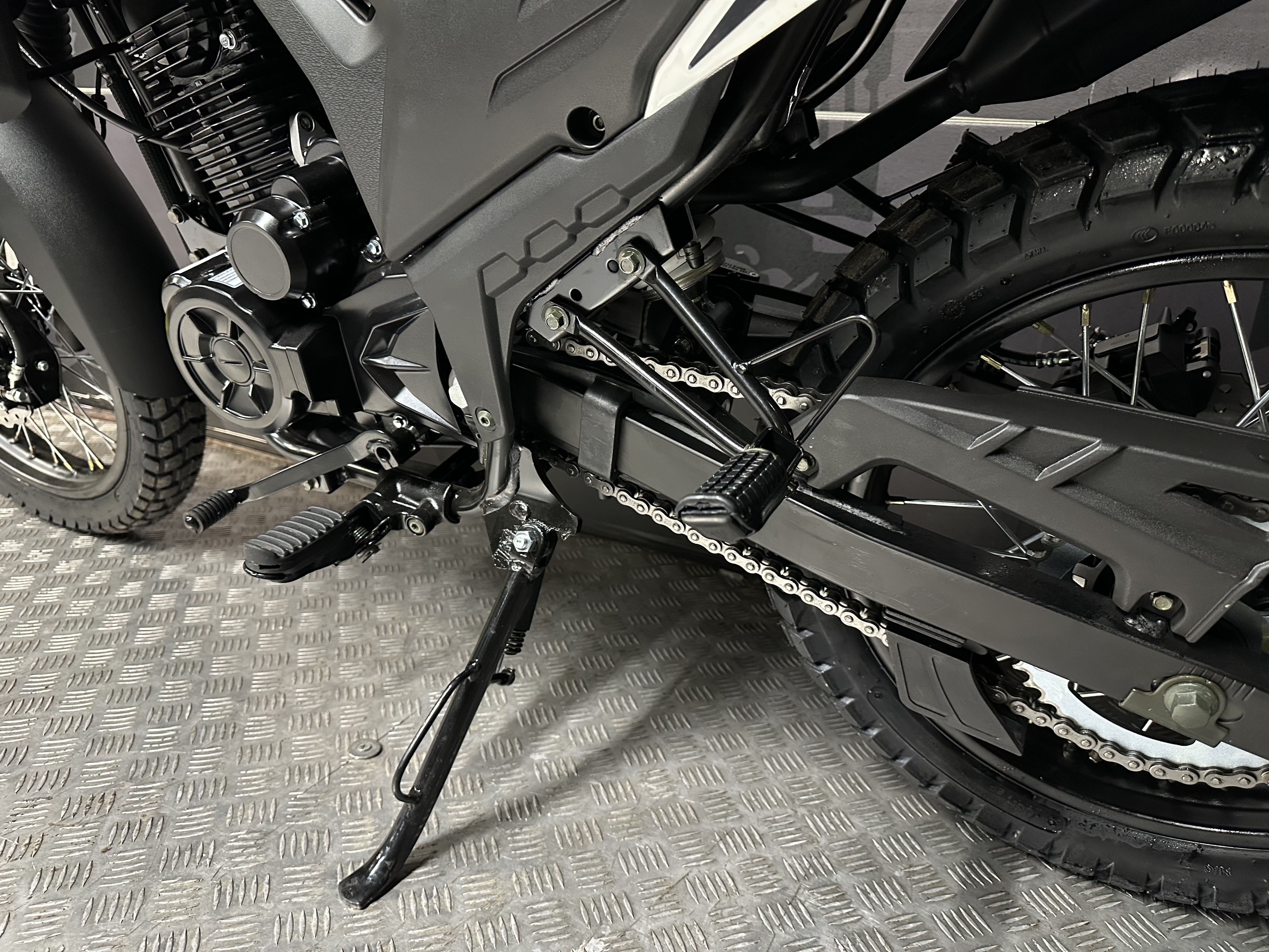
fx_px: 880
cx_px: 634
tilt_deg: -17.8
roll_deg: -3.8
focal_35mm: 24
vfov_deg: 56.8
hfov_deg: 71.6
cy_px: 476
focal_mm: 6.86
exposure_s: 1/60
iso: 640
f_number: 1.78
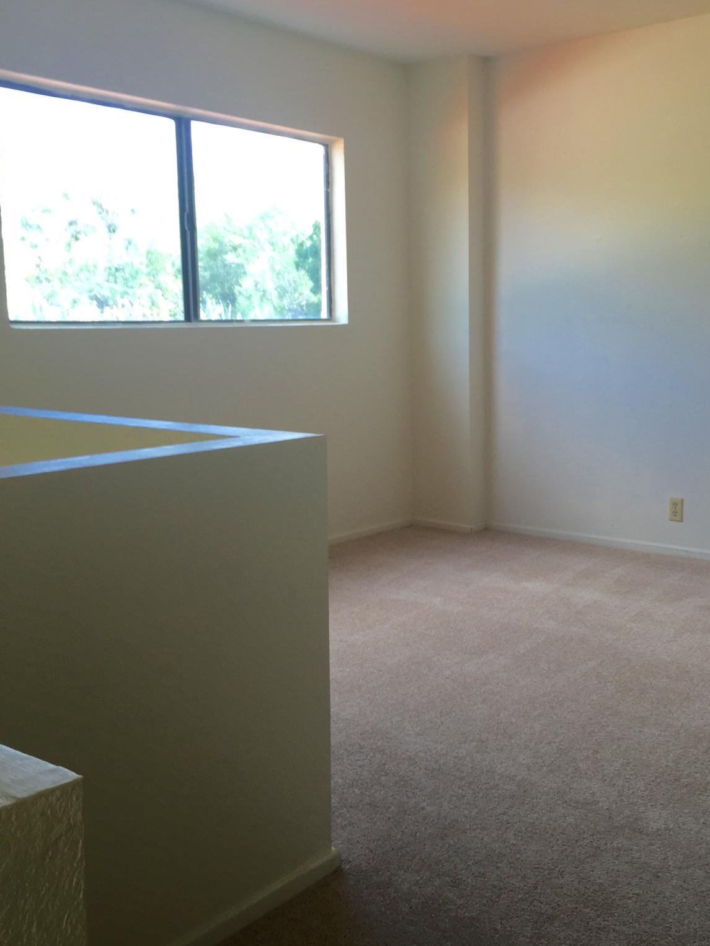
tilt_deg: -6.6
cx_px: 460
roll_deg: -1.3
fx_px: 1039
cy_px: 461
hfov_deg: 37.4
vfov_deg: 49.0
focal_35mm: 38
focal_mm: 4.15
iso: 32
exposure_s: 1/120
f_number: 2.2
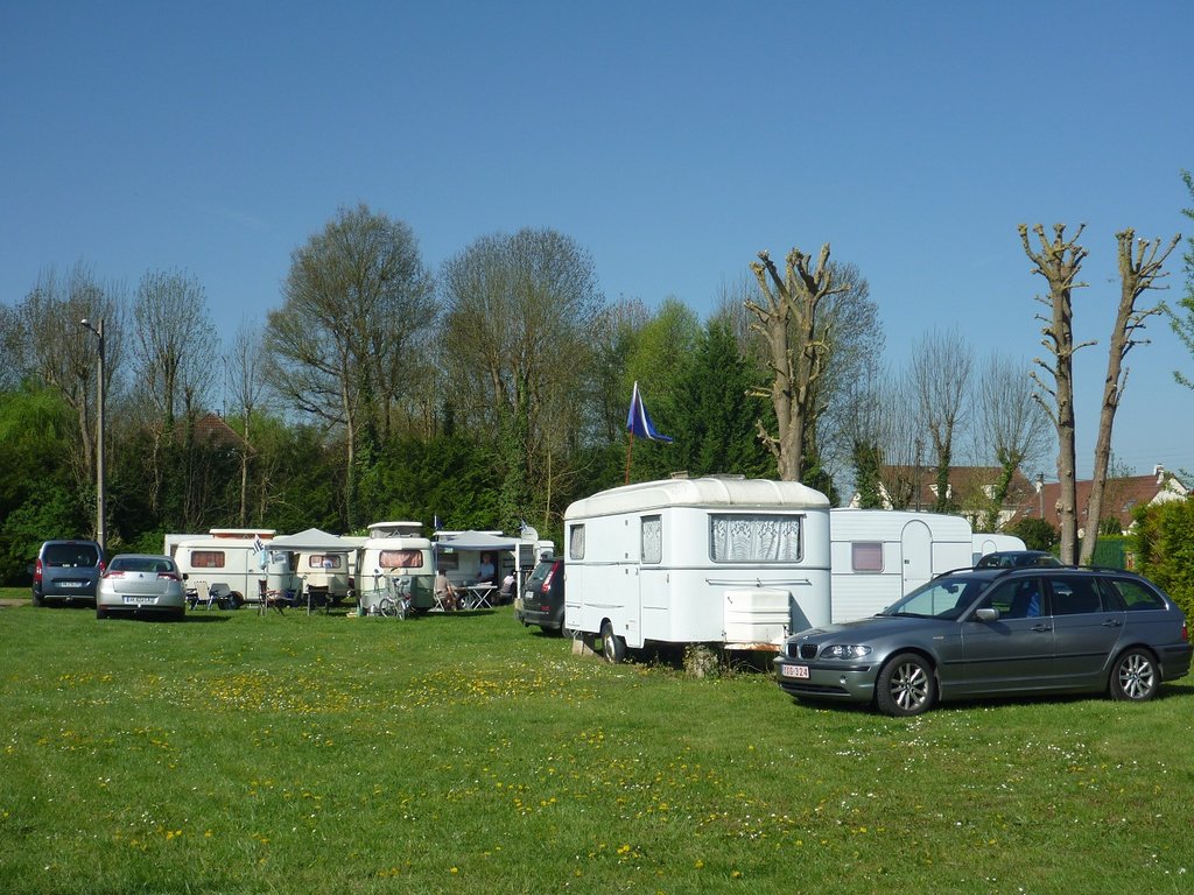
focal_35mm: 44
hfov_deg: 42.9
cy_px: 448
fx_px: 1518
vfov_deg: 32.9
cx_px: 597
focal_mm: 7.8
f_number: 4.3
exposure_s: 1/640
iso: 80
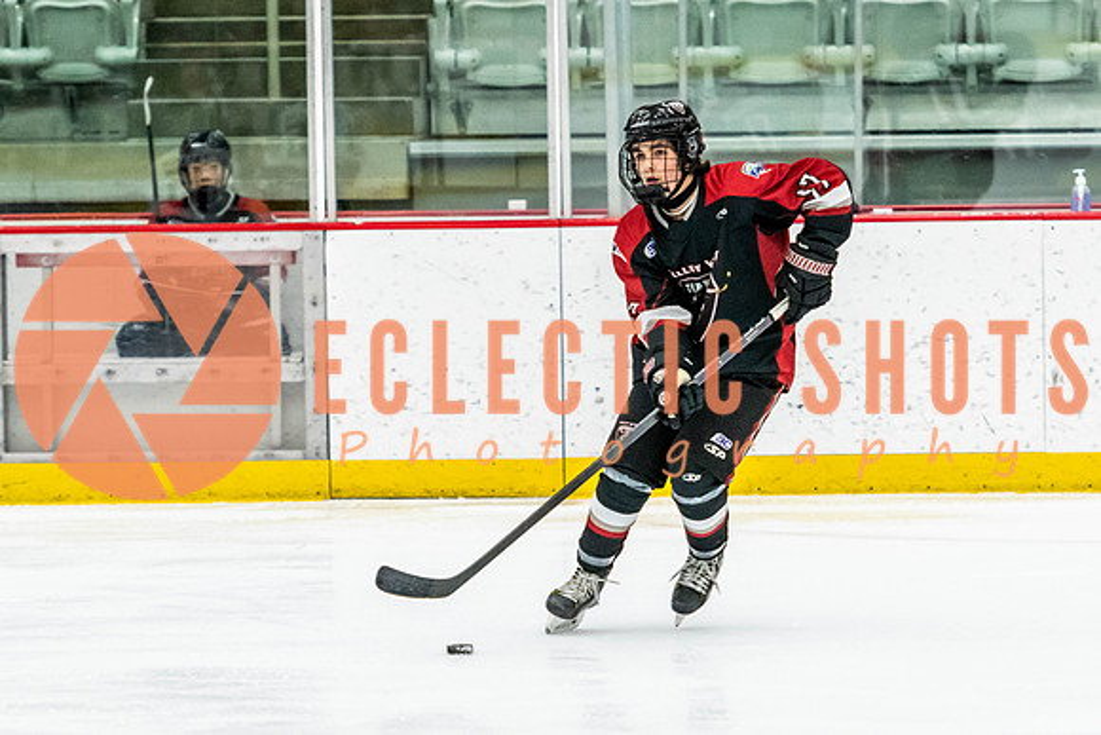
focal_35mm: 249
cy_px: 456
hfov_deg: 8.3
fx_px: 7610
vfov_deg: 5.5
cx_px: 654
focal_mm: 135
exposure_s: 1/640
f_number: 2.8
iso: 2800
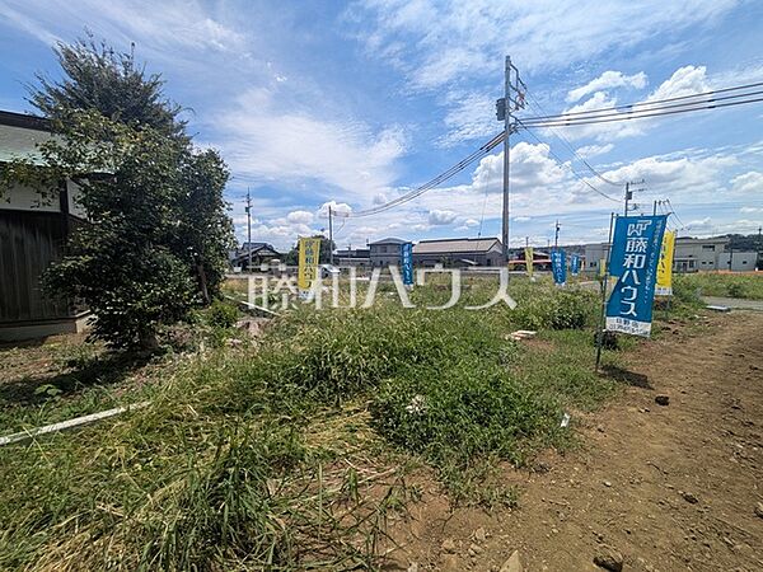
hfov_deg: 102.1
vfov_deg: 85.7
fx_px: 309
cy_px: 286
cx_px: 382
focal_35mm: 14
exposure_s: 1/2092
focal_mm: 1.83
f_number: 2.2
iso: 50
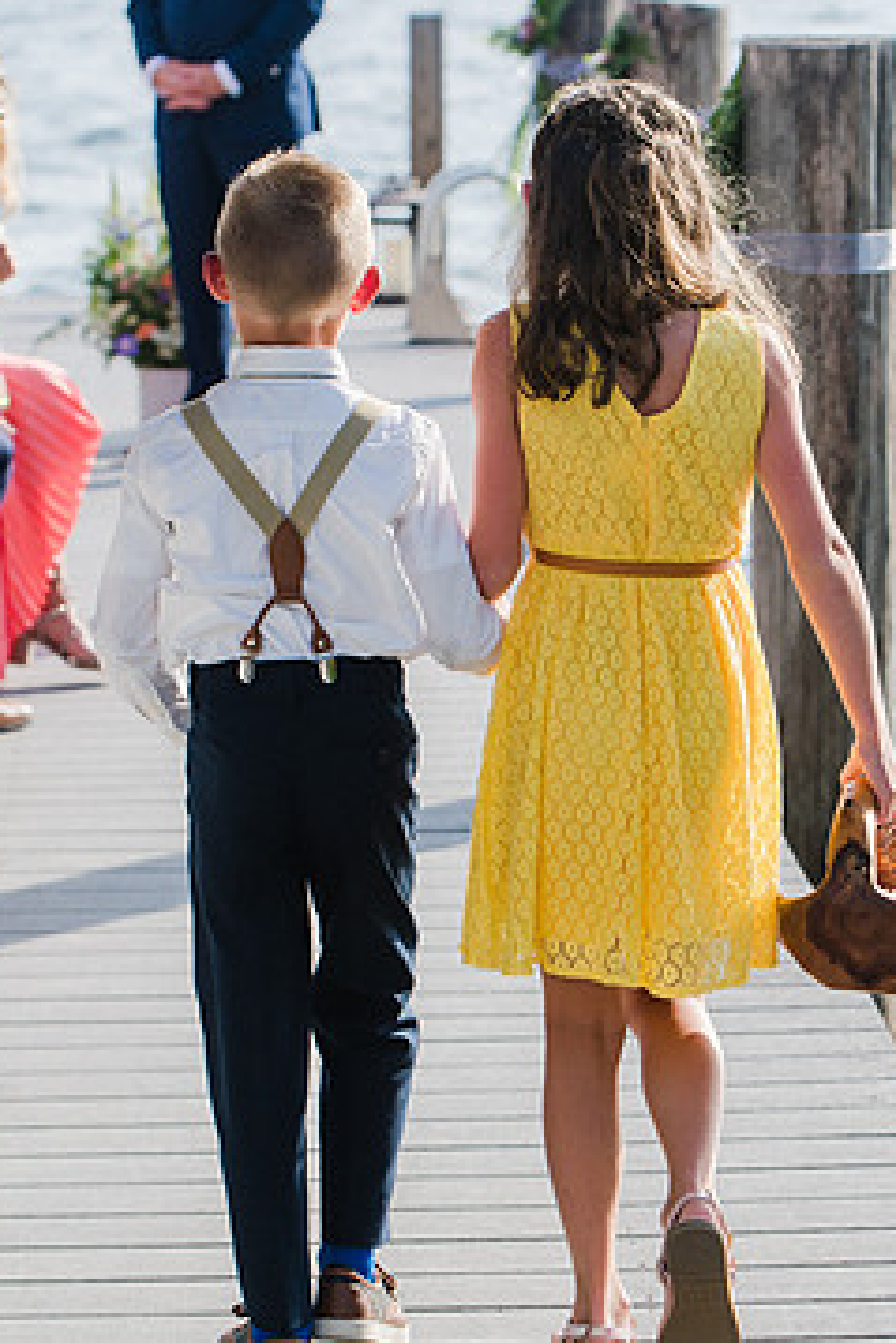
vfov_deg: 15.5
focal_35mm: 132
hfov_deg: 10.4
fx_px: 4923
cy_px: 698
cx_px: 510
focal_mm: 70
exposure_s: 1/1000
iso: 200
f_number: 4
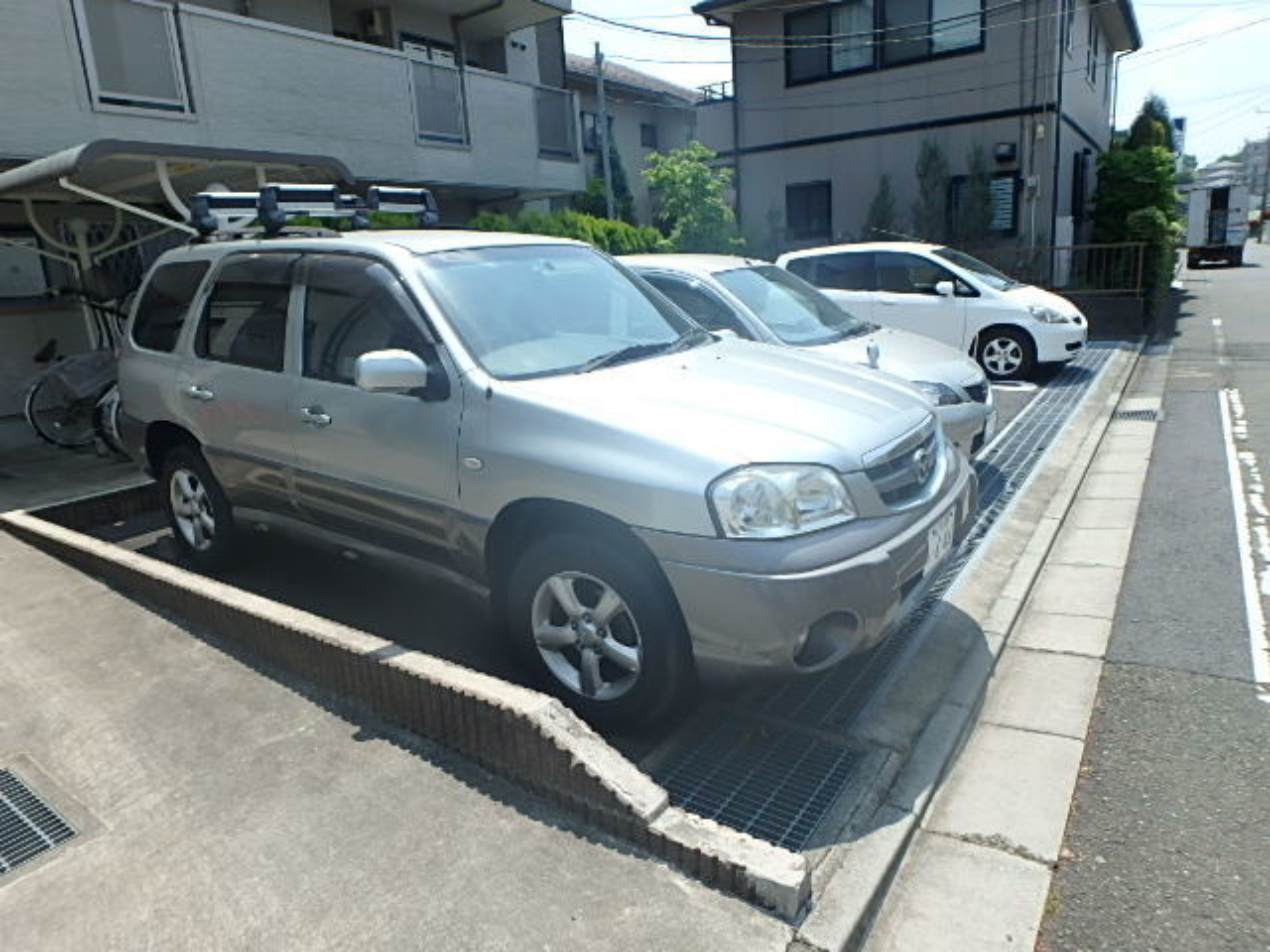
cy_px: 476
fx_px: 770
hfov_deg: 79.0
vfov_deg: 63.4
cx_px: 635
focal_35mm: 21
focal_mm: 3.7
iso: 125
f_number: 3.5
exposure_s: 1/800
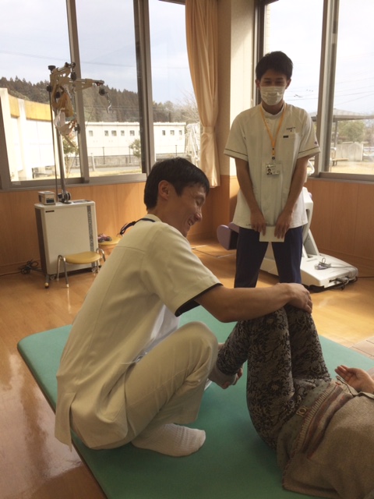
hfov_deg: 48.2
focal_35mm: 29
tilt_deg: -15.4
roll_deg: +0.1
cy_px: 250
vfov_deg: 61.7
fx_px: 418
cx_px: 187
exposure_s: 1/436
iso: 32
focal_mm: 4.15
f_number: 2.2
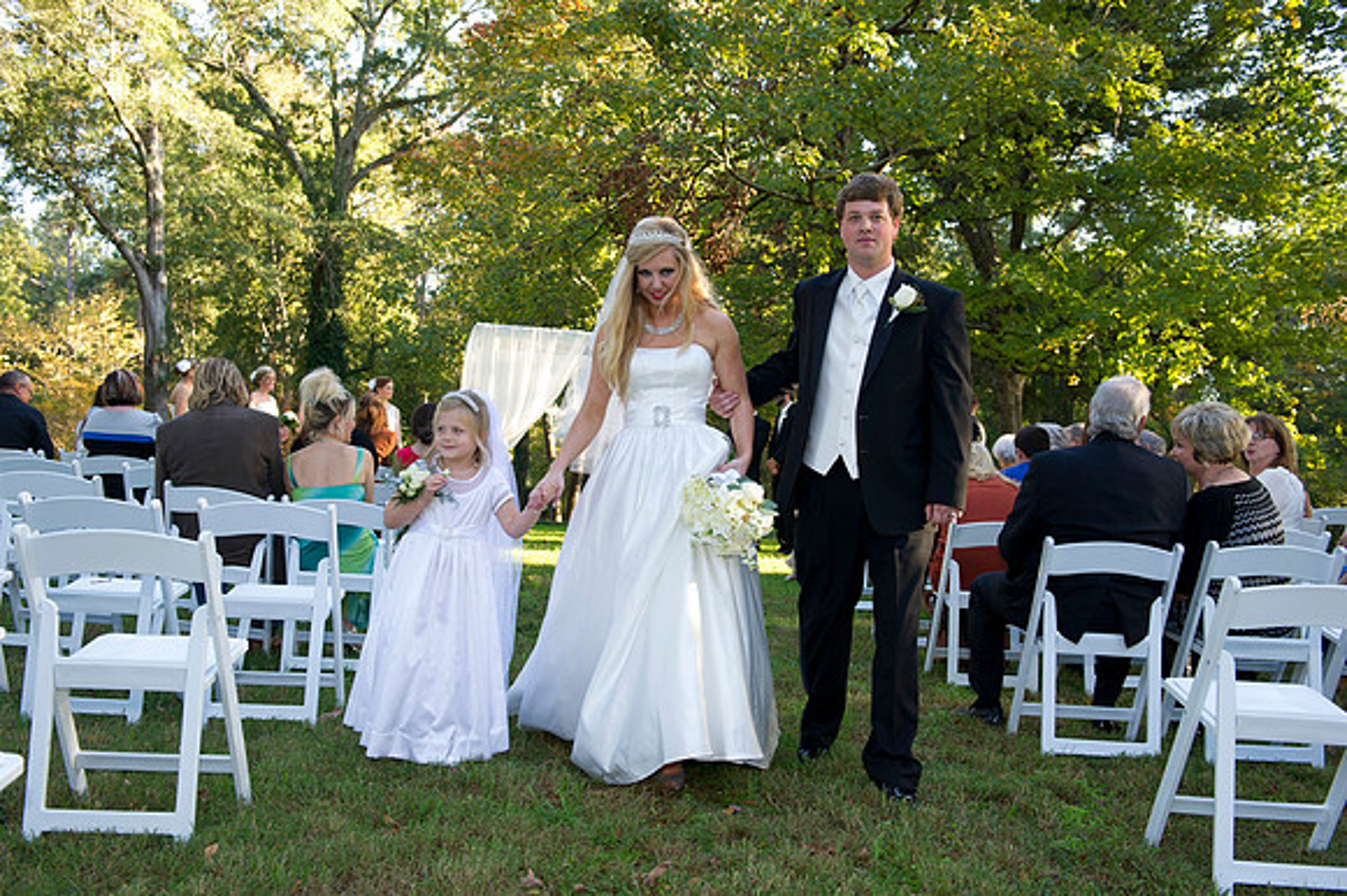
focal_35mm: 36
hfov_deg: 53.2
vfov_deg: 36.8
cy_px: 448
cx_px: 674
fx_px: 1346
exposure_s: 1/125
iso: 640
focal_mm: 36
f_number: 5.6
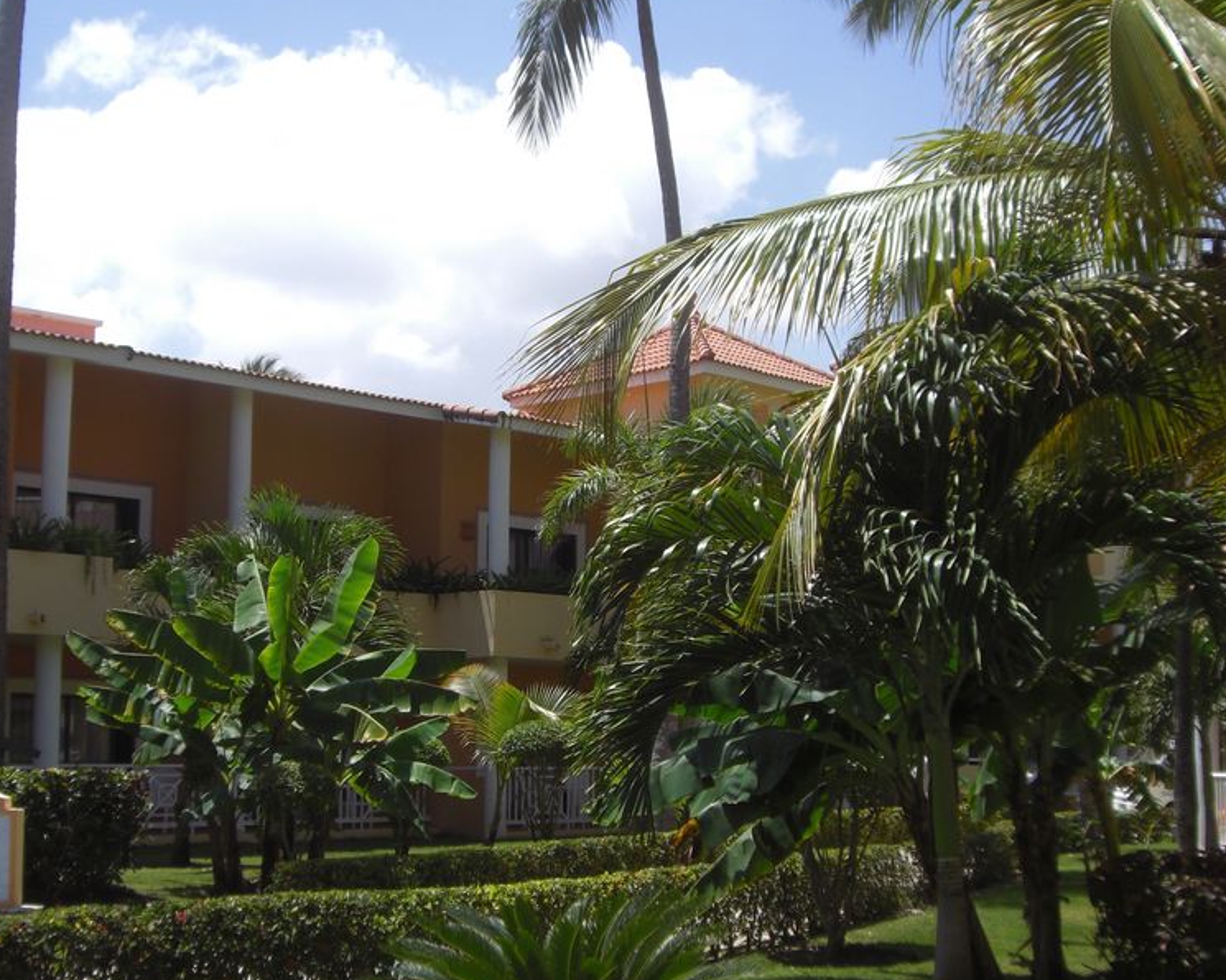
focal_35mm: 51
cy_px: 529
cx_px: 581
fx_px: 1851
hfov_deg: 36.6
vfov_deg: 29.7
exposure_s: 1/160
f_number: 8
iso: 64
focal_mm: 6.2
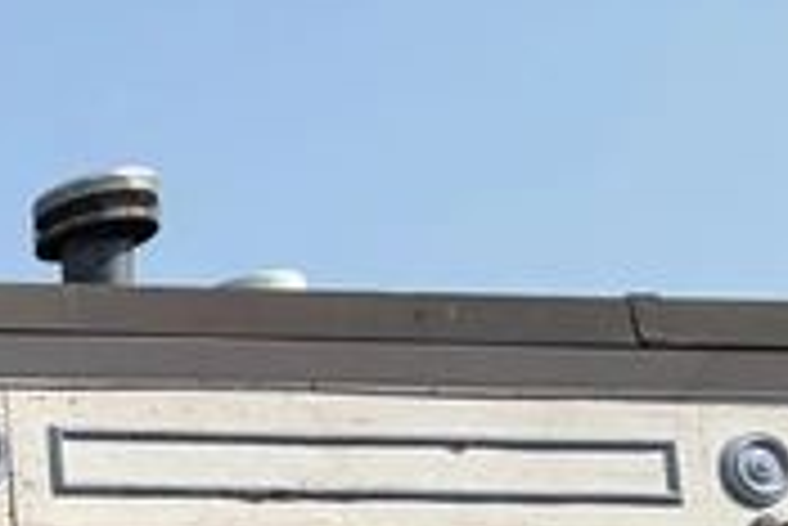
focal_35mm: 85
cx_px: -1207
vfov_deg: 14.1
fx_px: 1862
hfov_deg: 14.0
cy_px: 980
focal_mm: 2.22
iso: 20
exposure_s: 1/1033
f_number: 2.2
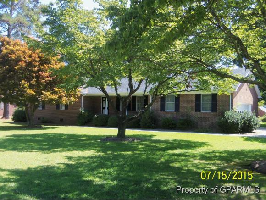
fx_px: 292
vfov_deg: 37.8
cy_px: 100
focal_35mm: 38
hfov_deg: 48.9
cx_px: 133
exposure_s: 1/100
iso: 64
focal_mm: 6.8
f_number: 4.3
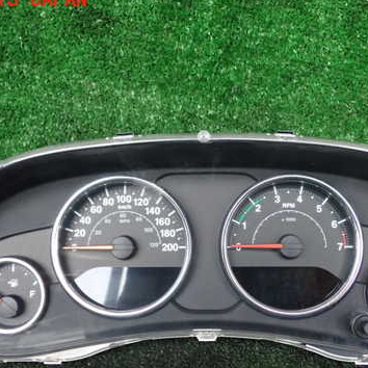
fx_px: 541
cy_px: 220
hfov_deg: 37.5
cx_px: 210
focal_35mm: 45
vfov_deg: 37.4
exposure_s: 1/30
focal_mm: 5.4
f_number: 2.3
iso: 640
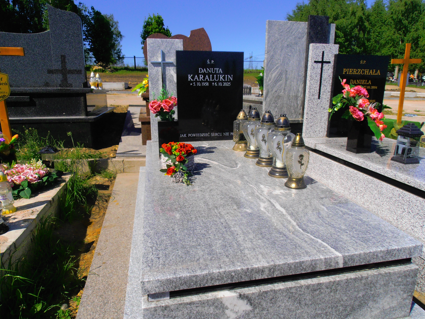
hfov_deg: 71.6
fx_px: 295
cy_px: 160
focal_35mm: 24
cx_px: 212
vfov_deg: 56.8
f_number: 3
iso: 80
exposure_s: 1/2000
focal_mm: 4.2
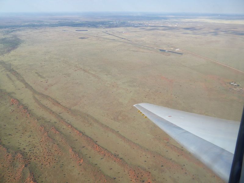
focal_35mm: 25
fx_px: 176
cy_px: 92
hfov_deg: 69.4
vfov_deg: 54.9
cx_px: 122
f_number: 3.3
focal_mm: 4.3
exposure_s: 1/640
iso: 80
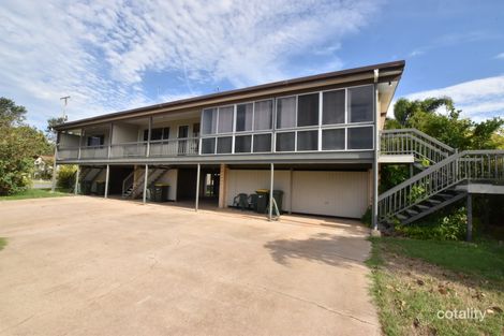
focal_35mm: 15
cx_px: 252
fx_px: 210
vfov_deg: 77.3
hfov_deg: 100.4
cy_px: 168
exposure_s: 1/200
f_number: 20
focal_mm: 10
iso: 1000
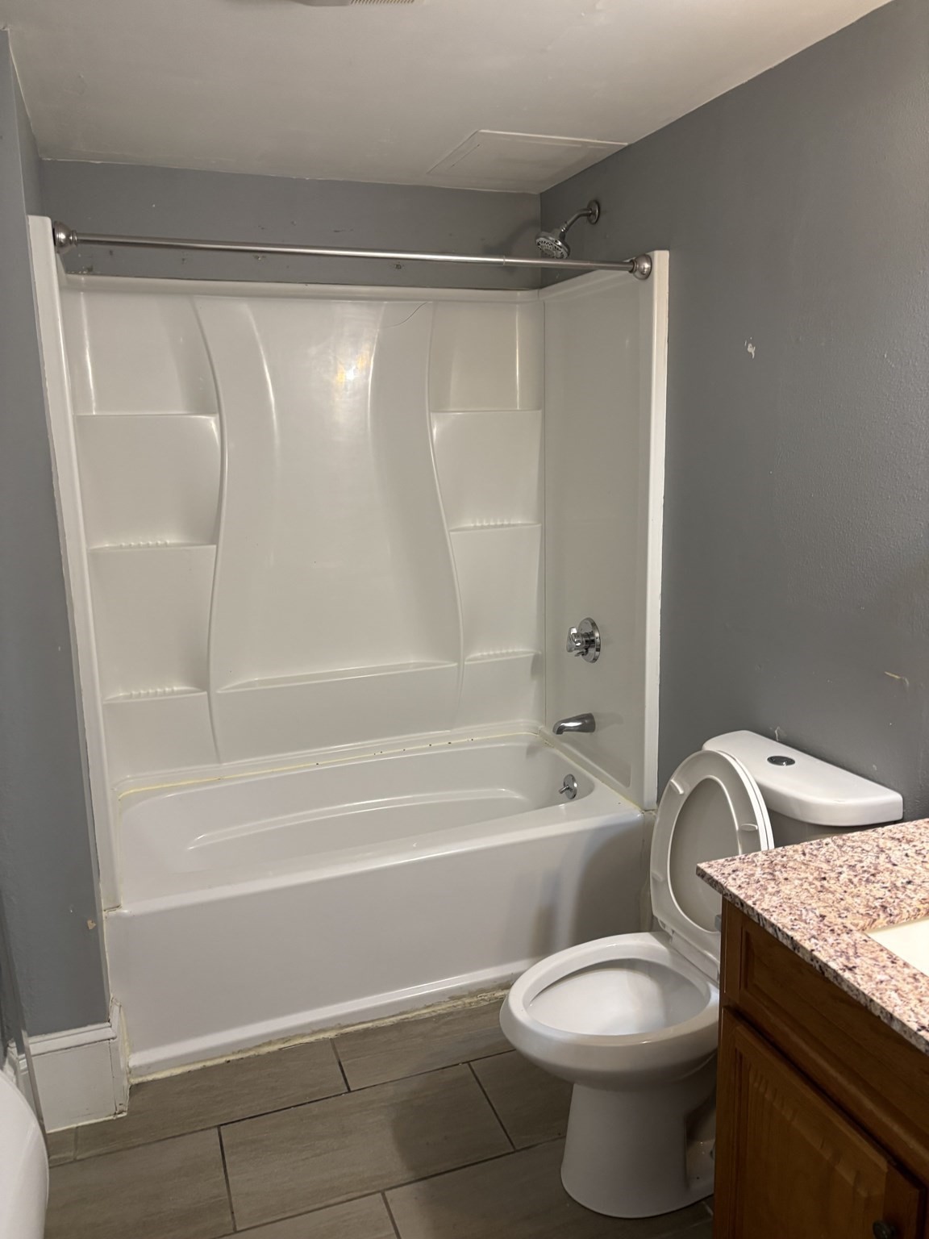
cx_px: 464
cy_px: 620
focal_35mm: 26
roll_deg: -1.1
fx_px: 930
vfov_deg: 67.3
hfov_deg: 53.1
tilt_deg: -12.3
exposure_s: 1/60
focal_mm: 5.96
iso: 200
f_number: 1.6
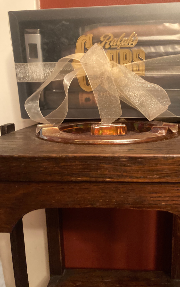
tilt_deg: -15.7
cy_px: 143
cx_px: 108
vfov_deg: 62.9
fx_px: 235
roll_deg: -0.2
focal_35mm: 30
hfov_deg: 41.6
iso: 640
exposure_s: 1/24
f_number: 1.8
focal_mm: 3.99
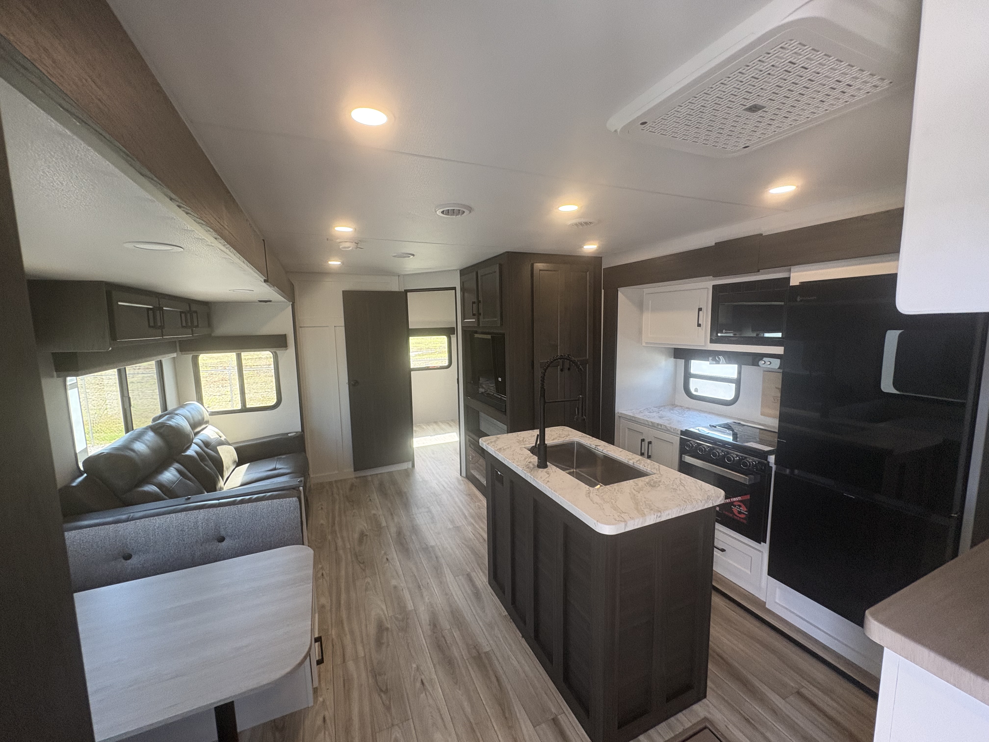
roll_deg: +0.9
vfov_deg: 85.7
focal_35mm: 14
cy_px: 371
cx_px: 494
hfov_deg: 102.1
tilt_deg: -7.3
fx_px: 400
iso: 320
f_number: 2.2
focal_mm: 2.22
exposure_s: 1/60
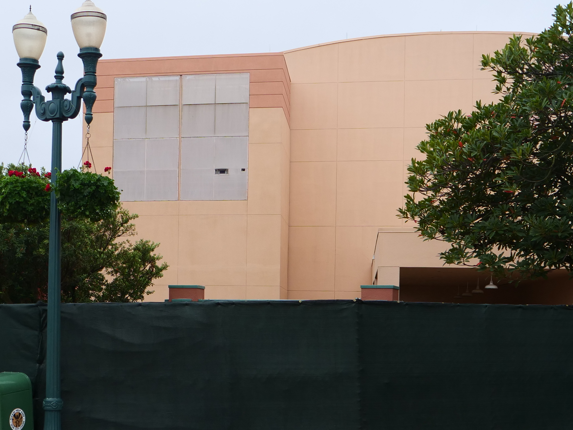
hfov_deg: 37.1
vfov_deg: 28.0
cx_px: 190
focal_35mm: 51
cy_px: 337
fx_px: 844
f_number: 2.8
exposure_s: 1/500
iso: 200
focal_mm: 12
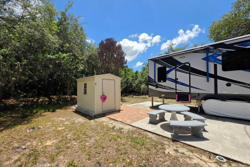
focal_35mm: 14
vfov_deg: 81.2
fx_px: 97
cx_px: 122
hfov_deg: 104.2
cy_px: 84
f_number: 1.9
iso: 32
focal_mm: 2.2
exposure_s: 1/2021
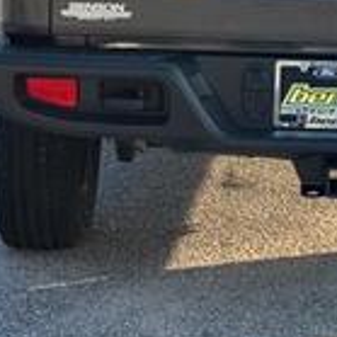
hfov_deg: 11.2
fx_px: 1696
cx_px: 327
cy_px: -32
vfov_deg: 11.2
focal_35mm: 154
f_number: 1.78
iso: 64
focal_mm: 6.76
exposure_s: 1/1059
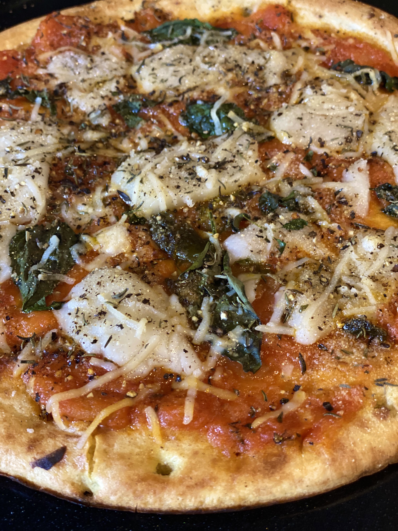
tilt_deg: -46.7
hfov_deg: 28.0
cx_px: 199
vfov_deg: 36.8
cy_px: 266
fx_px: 797
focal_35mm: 52
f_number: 2
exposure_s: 1/40
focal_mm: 6
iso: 320
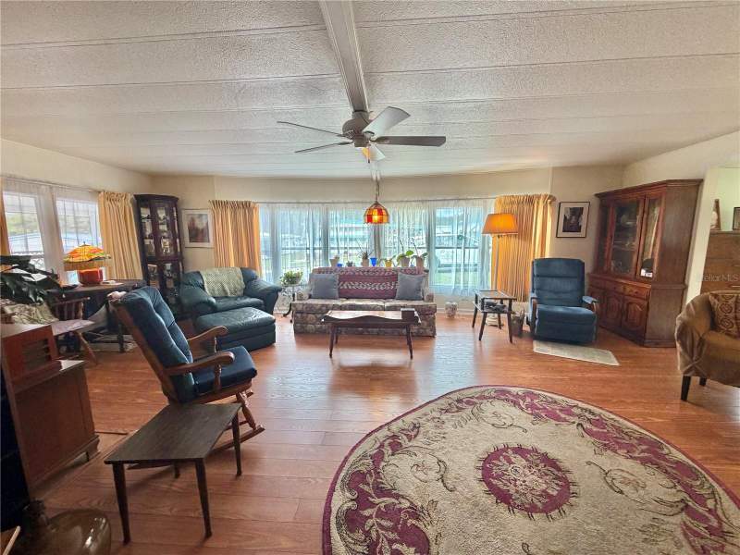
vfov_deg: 85.7
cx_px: 370
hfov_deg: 102.1
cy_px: 278
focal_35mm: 14
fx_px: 299
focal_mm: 2.22
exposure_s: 1/121
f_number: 2.2
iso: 200
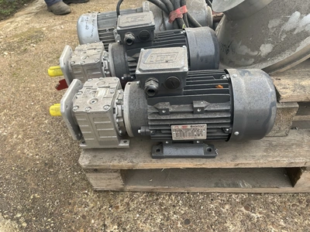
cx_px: 155
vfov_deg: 53.1
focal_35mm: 26
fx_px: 233
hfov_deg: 67.3
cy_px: 116
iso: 50
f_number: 1.6
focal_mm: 5.1
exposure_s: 1/192
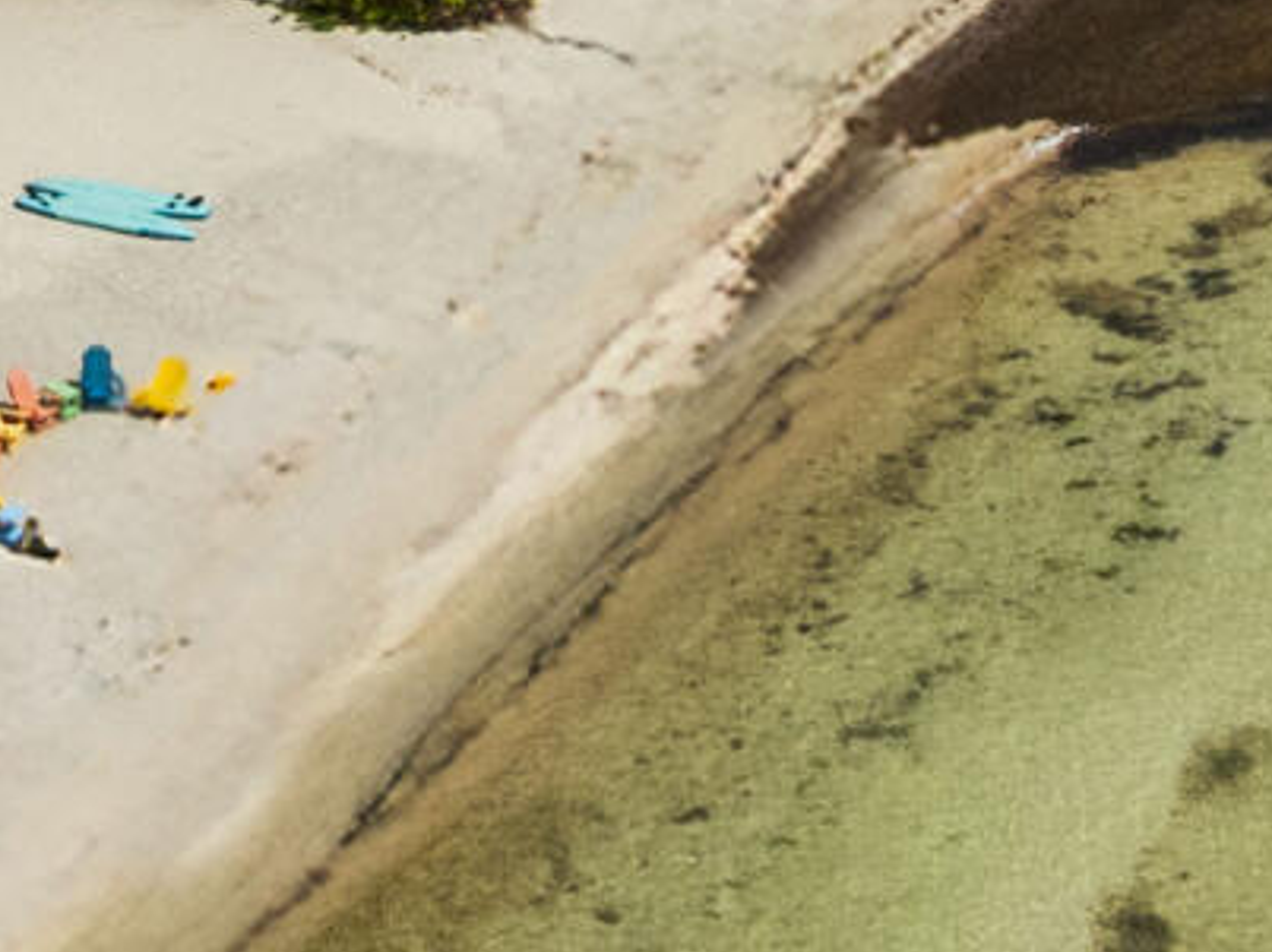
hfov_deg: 11.0
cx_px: 136
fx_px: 6574
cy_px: -607
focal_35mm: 179
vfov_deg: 8.1
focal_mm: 12.29
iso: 100
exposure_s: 1/320
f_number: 10
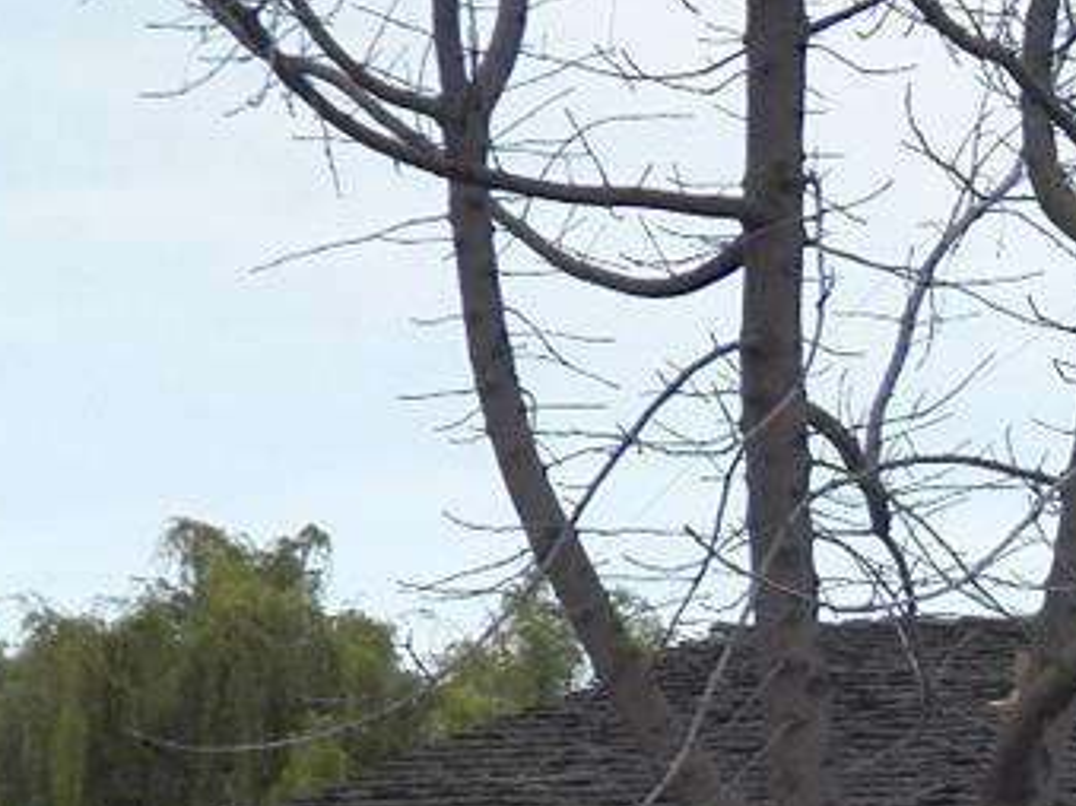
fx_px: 4257
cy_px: 1263
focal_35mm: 137
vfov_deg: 10.4
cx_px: 2235
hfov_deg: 12.5
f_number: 4
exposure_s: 1/400
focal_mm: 5.5
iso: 125
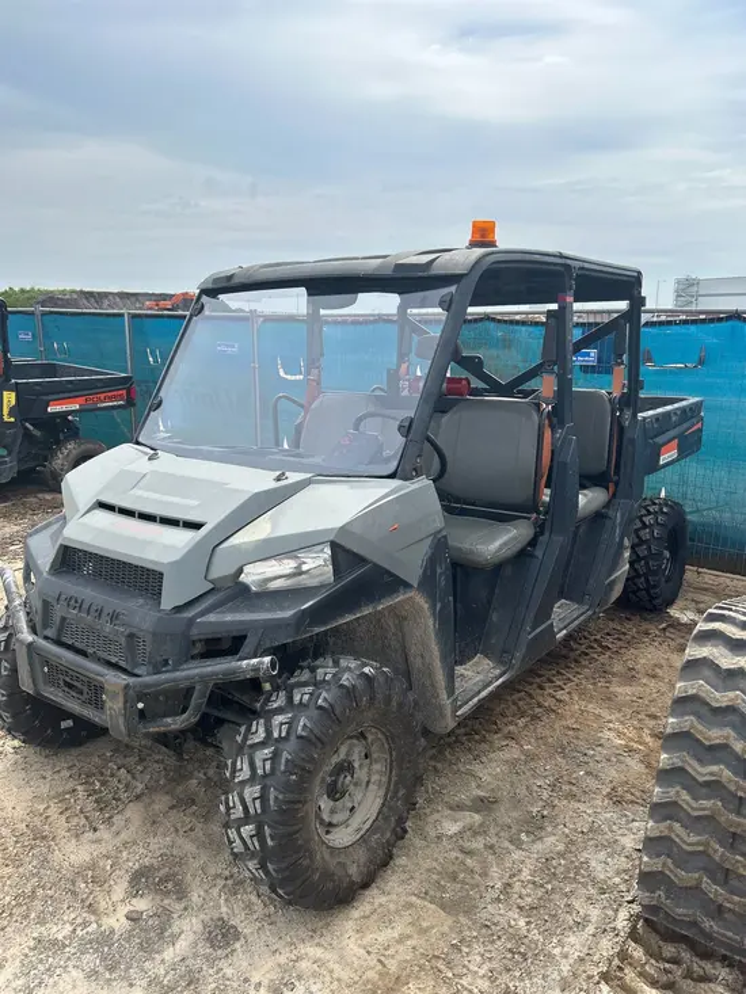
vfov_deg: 67.3
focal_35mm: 26
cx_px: 373
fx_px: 747
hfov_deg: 53.1
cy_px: 497
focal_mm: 5.7
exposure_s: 1/4115
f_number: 1.5
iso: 50
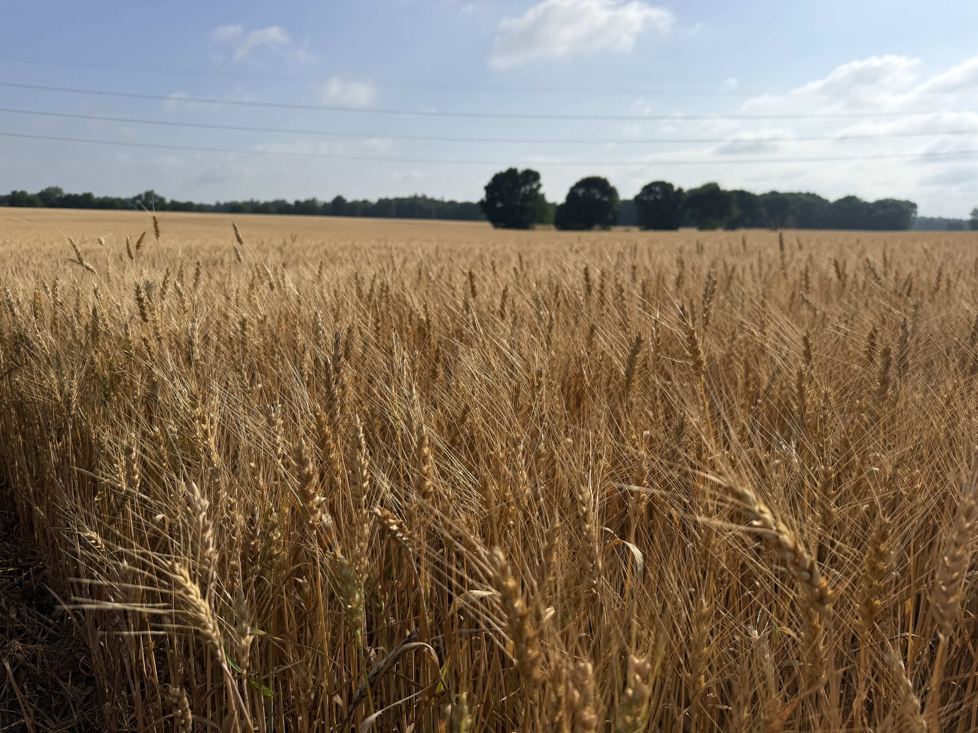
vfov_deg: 56.8
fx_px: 678
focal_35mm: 24
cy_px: 366
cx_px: 489
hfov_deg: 71.6
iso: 100
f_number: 1.78
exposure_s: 1/10309
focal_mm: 6.76
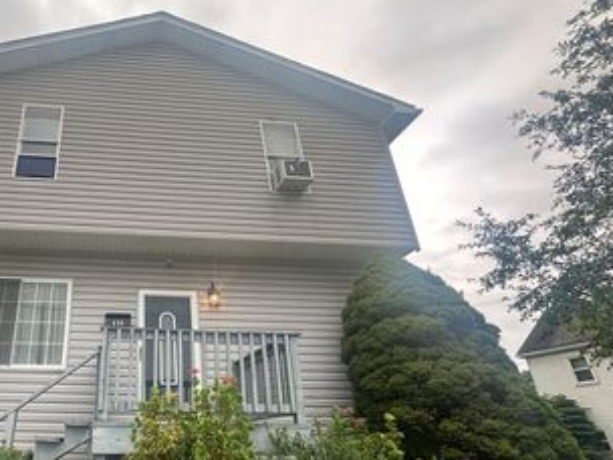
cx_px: 135
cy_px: 269
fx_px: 407
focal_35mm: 23
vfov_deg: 58.5
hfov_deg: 67.9
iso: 40
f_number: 2.2
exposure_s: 1/197
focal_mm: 2.22
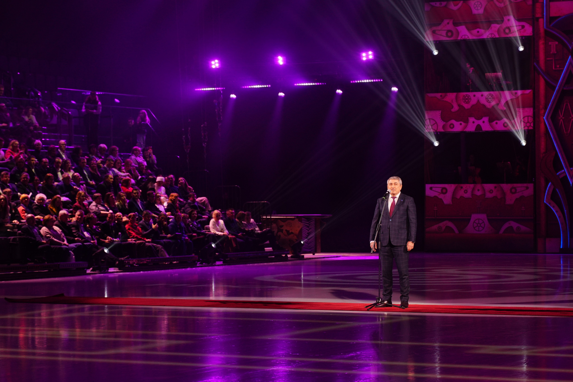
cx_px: 286
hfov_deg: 18.3
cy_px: 191
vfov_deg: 12.2
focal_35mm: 112
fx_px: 1783
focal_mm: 75
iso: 500
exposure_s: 1/160
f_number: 4.5
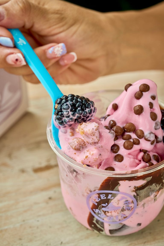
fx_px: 478
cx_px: 82
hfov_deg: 19.5
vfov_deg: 28.8
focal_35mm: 70
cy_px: 123
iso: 800
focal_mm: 70
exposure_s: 1/160
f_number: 9
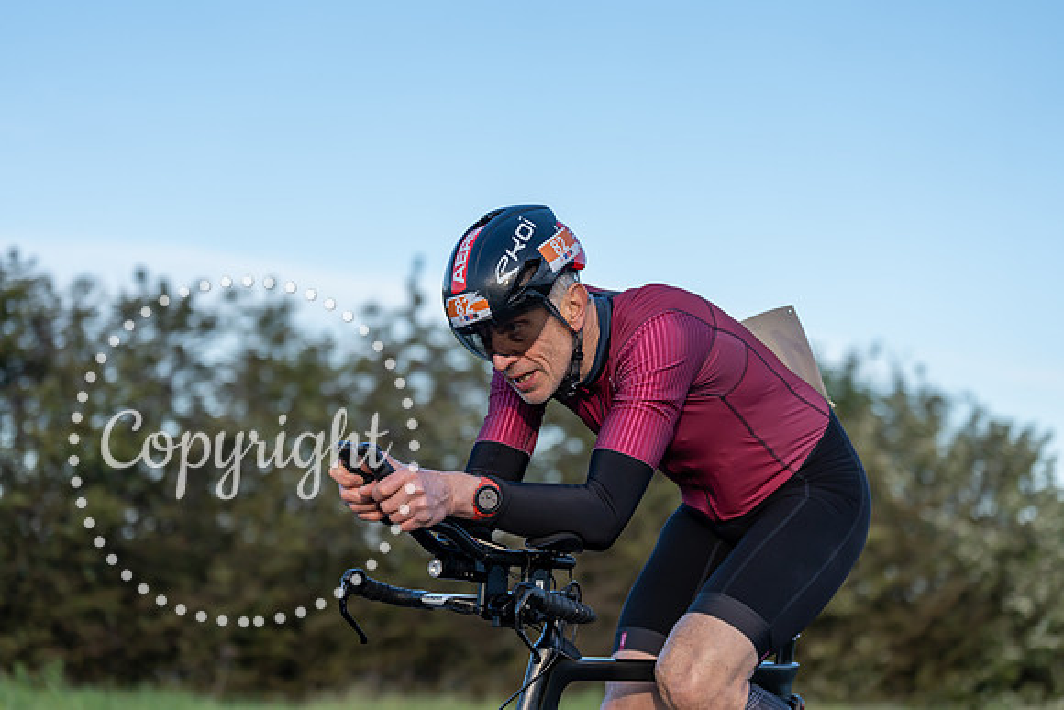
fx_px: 2394
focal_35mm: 81
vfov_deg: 16.9
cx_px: 532
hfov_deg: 25.1
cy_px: 355
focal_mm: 81
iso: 160
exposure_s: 1/1000
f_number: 2.8
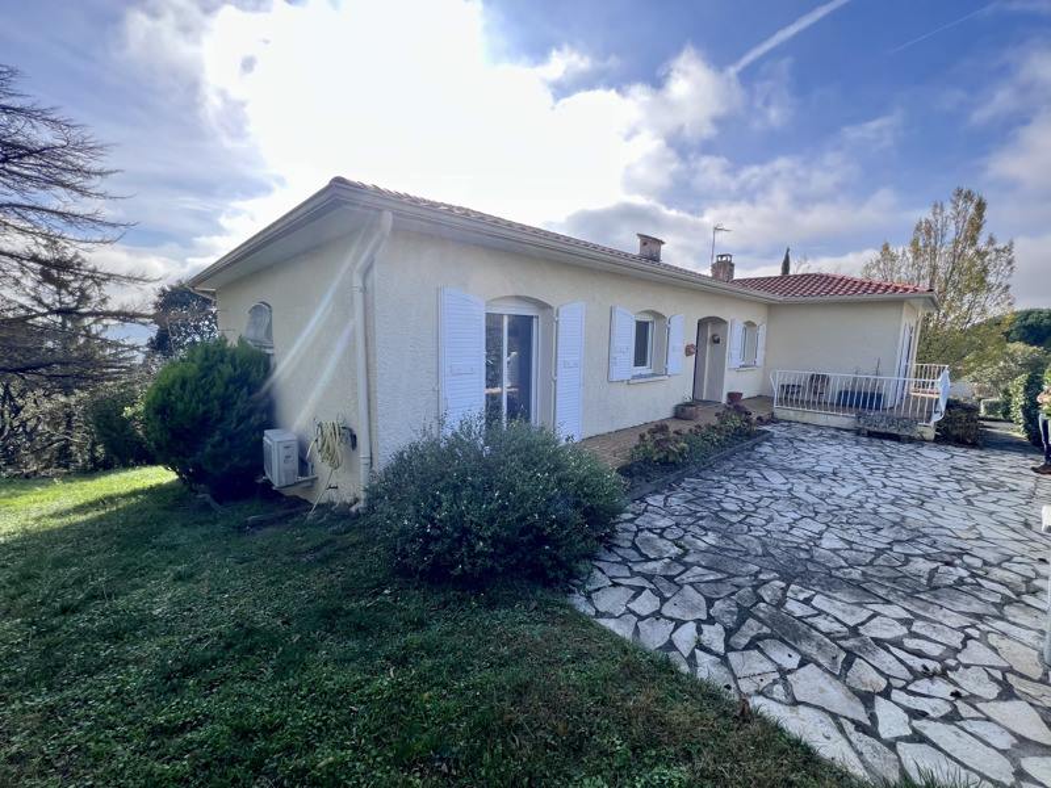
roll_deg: -1.0
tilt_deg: -7.7
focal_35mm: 13
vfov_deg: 89.9
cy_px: 394
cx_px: 526
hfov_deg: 106.2
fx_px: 395
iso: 32
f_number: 1.8
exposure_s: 1/641
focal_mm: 1.57
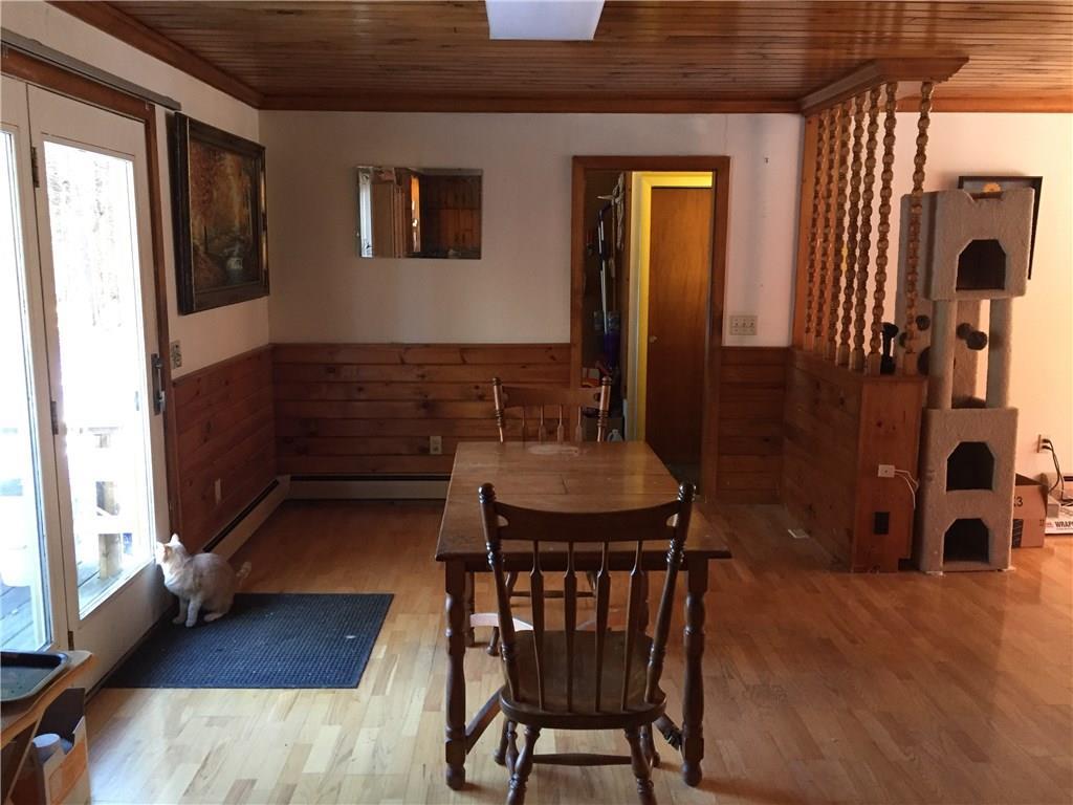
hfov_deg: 61.7
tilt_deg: -9.2
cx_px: 536
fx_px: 899
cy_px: 402
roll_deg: -1.2
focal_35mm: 29
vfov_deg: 48.2
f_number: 2.2
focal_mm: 4.15
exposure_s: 1/30
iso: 200
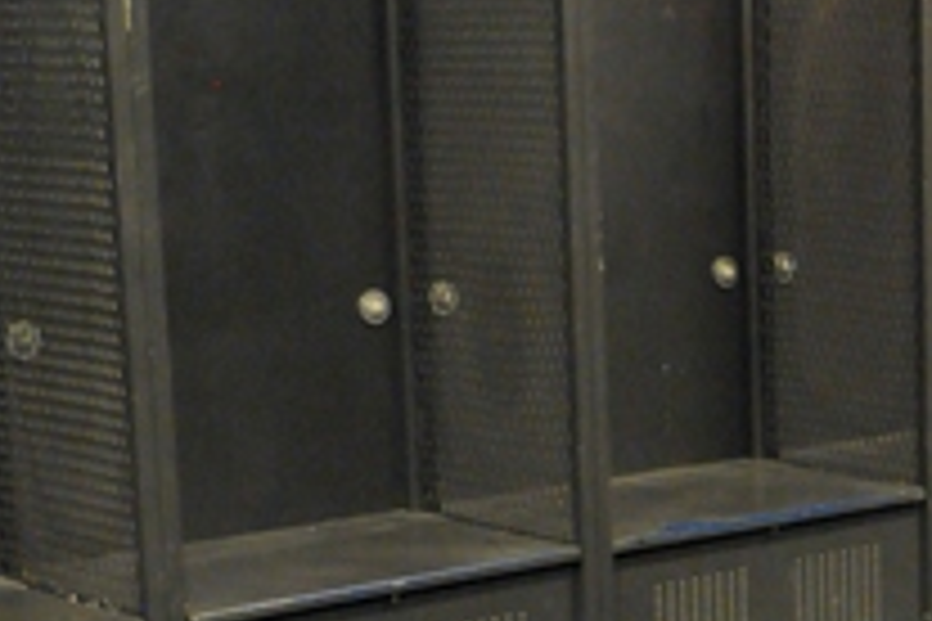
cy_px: 623
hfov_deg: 17.0
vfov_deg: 12.2
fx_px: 2873
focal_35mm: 111
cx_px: 1301
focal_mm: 24
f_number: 5.6
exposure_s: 1/20
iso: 3200
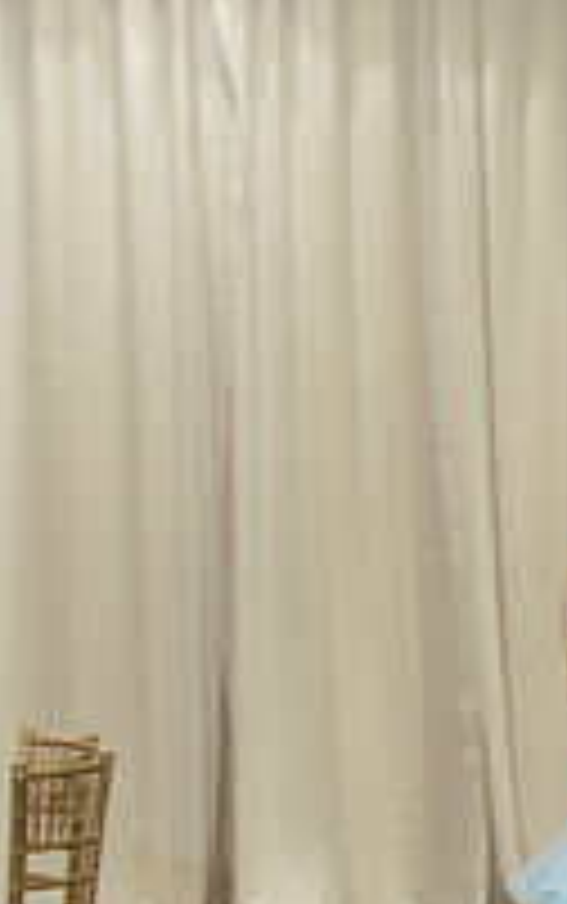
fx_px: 5650
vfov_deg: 9.1
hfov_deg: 5.6
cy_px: 825
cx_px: 1224
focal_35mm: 229
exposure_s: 1/100
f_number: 4
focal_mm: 78
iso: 1000
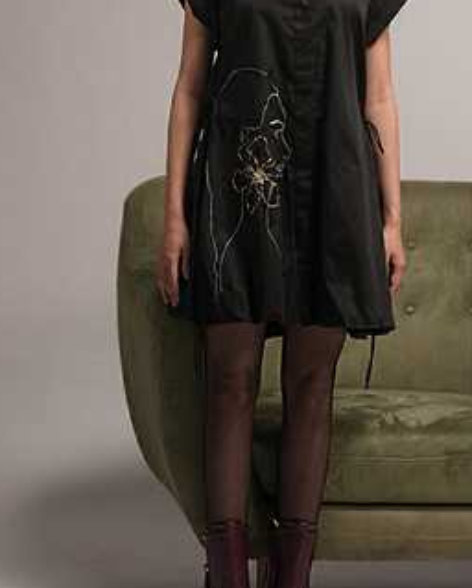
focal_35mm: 91
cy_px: 229
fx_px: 1591
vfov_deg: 20.9
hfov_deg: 16.9
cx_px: 280
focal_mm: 59.2
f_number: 4.5
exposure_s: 1/160
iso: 1000
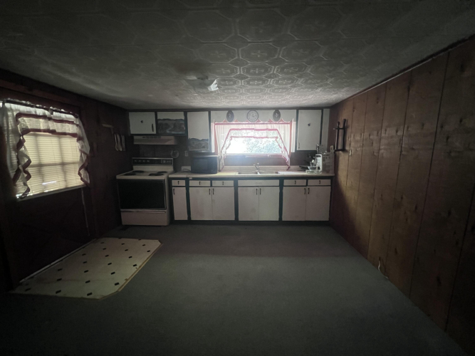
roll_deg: +0.6
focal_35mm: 13
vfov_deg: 89.9
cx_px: 238
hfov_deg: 106.2
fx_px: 178
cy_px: 178
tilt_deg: -8.5
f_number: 1.8
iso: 1000
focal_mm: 1.57
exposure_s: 1/53
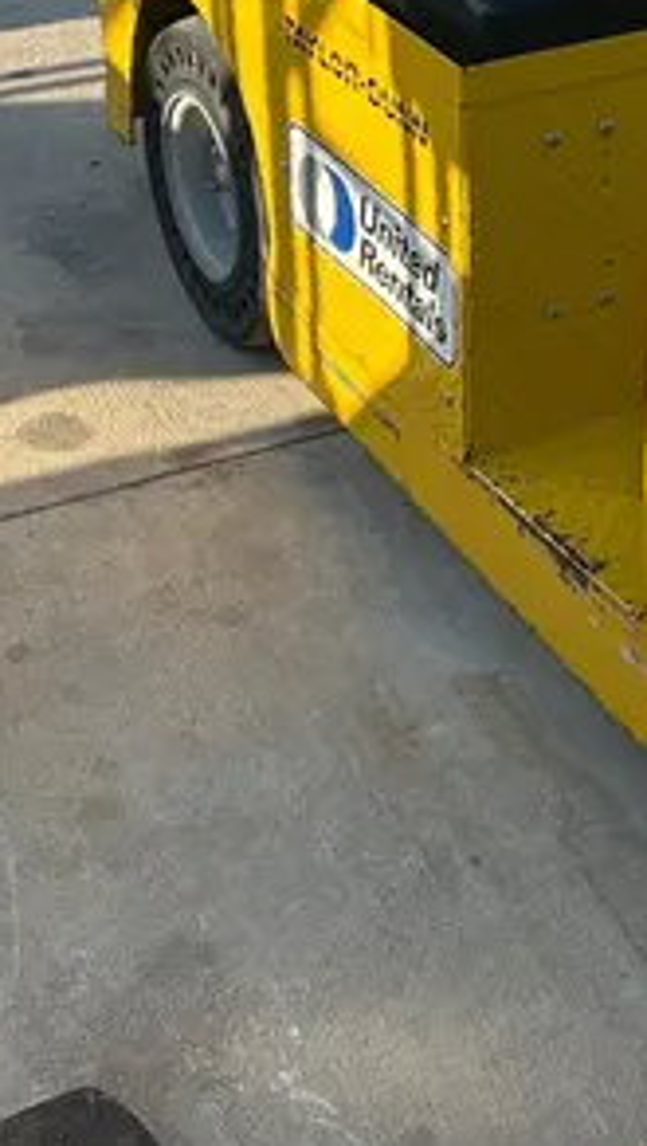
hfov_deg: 16.7
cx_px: 663
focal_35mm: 71
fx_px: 2158
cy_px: 92
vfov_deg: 28.5
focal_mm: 5.7
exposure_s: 1/1449
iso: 50
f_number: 1.5
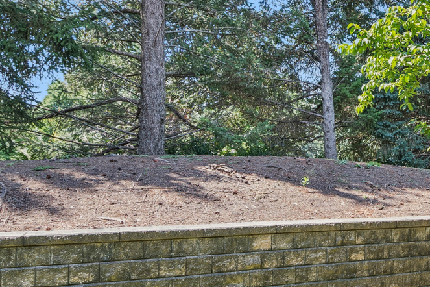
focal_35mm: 44
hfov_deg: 39.1
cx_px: 435
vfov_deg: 30.4
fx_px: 526
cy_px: 178
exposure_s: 1/80
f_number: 8
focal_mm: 12
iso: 250
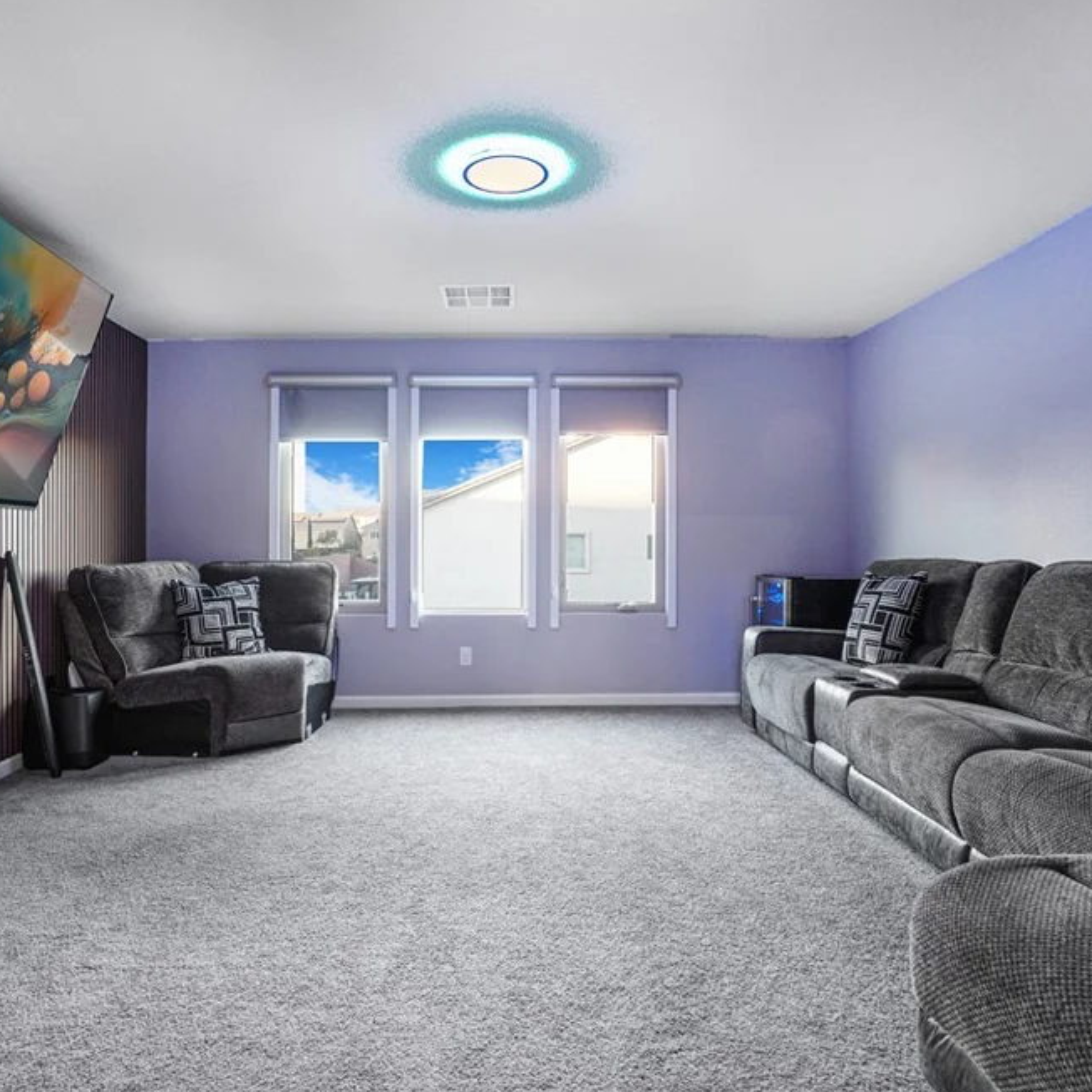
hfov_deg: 74.7
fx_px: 714
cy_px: 534
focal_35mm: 20
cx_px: 513
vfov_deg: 74.8
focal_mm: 10
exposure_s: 1
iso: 400
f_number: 8
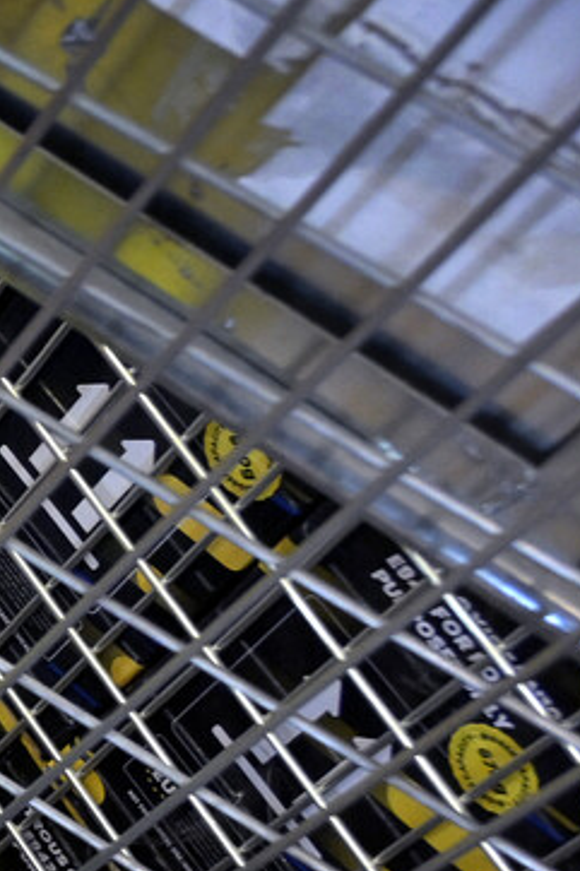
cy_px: 687
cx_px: -1312
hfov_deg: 8.9
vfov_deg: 17.3
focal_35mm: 117
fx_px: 2835
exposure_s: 1/200
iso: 2200
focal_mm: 26.5
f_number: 4
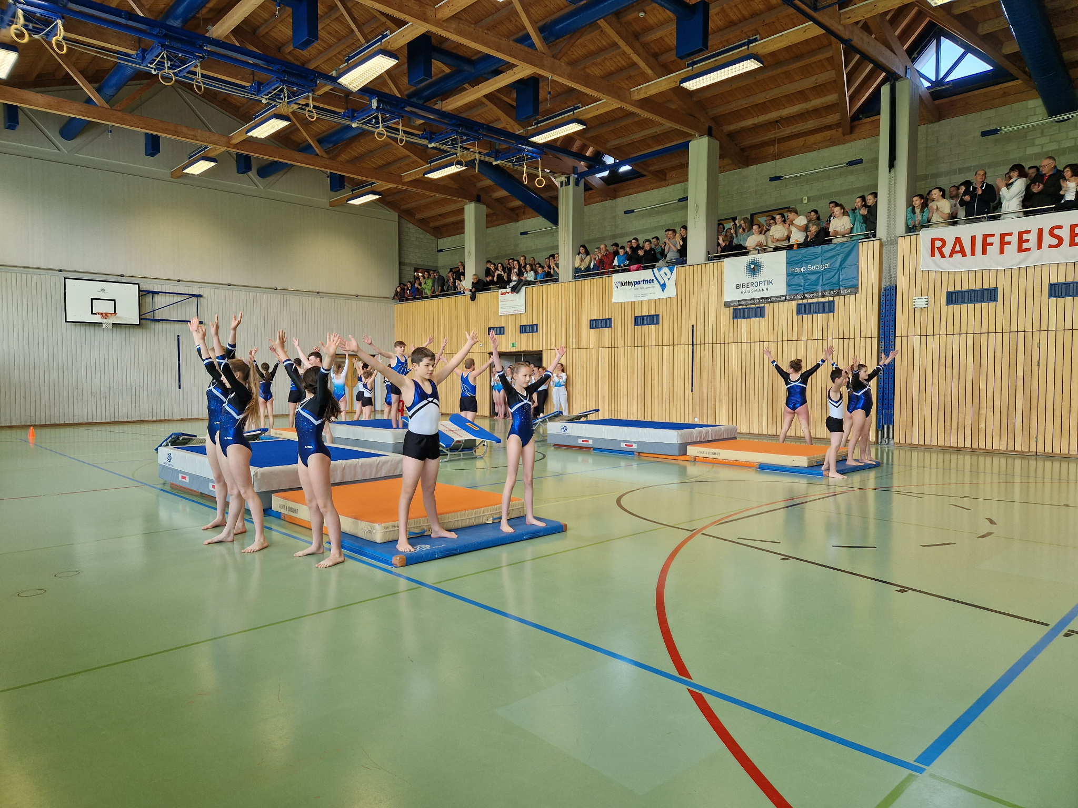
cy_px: 404
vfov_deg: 58.9
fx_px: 716
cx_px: 539
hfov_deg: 73.9
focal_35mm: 23
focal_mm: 5.4
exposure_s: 1/100
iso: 80
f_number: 1.8
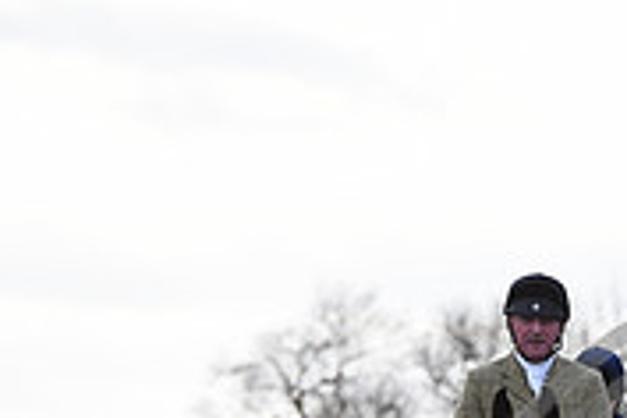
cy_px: 595
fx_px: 11424
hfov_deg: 3.1
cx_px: 765
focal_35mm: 656
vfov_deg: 2.1
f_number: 5.6
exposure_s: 1/1250
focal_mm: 200
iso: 1800
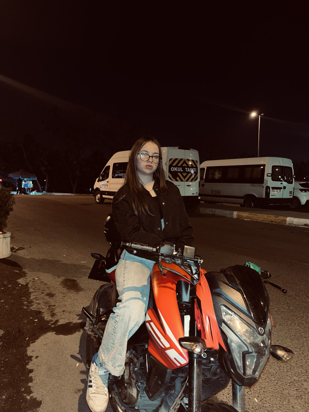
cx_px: 154
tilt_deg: -1.3
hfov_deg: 53.1
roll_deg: +1.2
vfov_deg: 67.3
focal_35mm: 26
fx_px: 309
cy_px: 206
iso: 64
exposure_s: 1/4
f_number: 1.6
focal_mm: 5.1
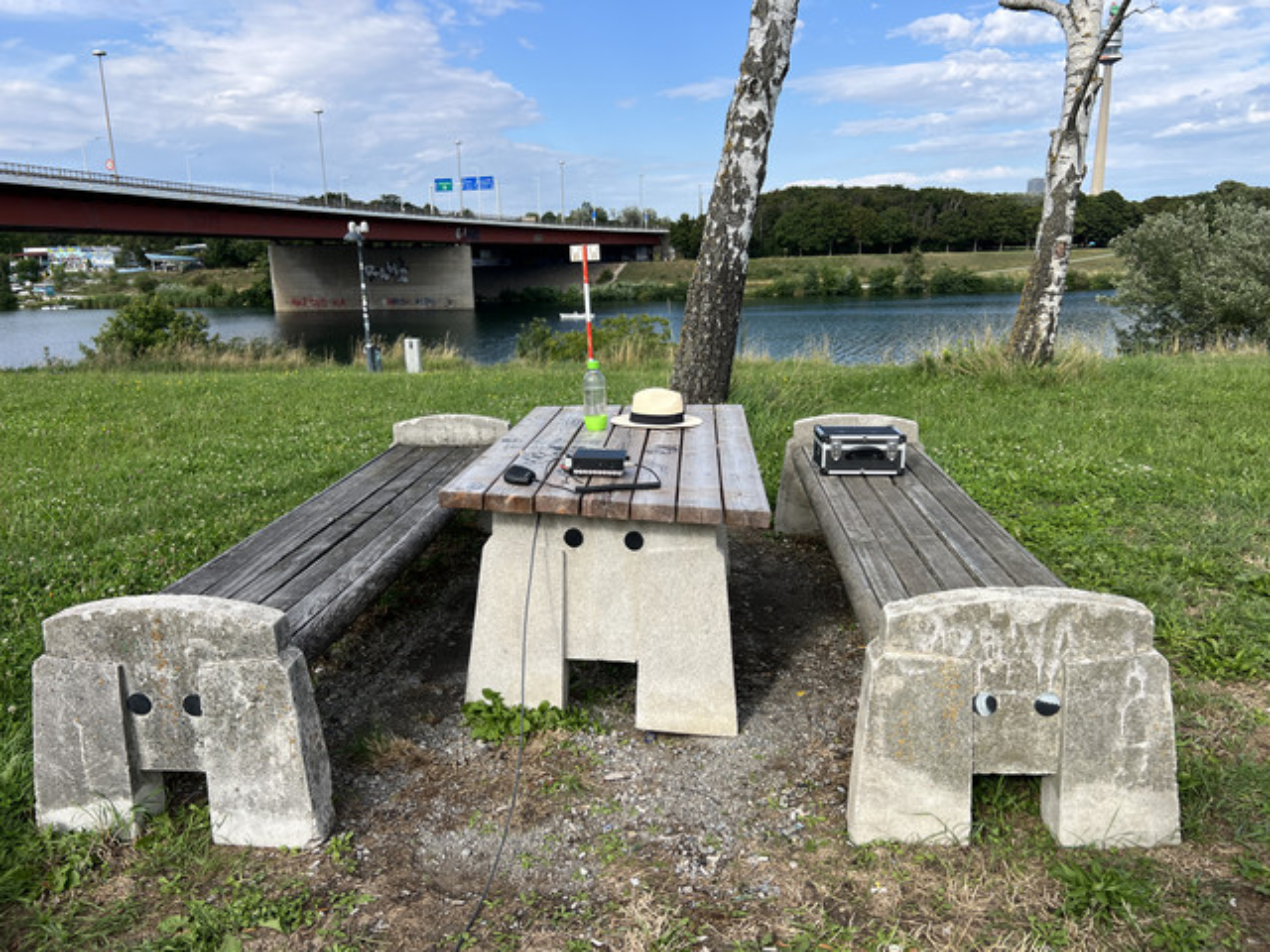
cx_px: 635
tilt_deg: -15.4
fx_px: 954
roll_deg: +2.9
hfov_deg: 67.3
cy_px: 476
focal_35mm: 26
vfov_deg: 53.1
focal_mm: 5.7
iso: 50
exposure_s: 1/2457
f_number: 1.5
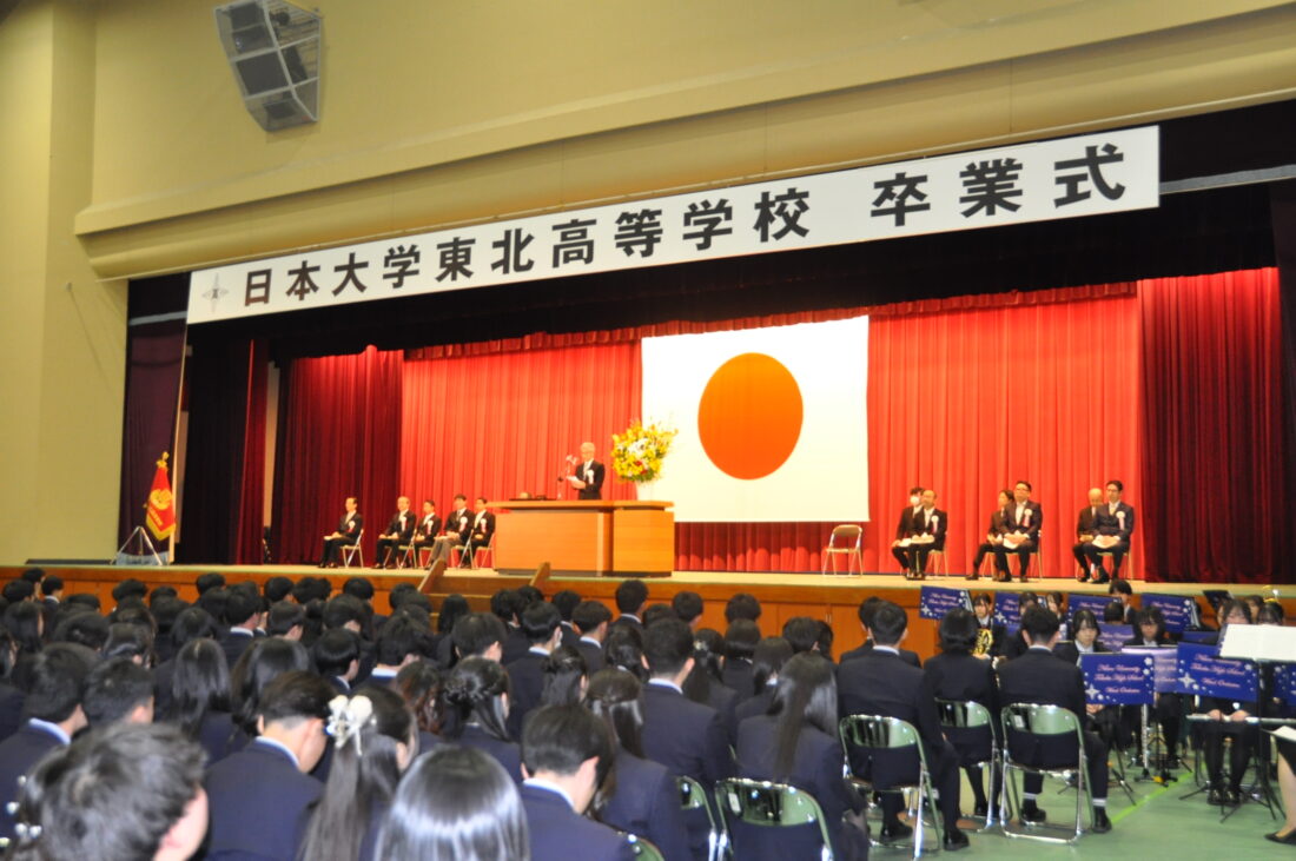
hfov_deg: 49.6
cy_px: 430
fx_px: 1403
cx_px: 648
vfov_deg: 34.1
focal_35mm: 39
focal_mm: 26
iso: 1250
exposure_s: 1/60
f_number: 4.5
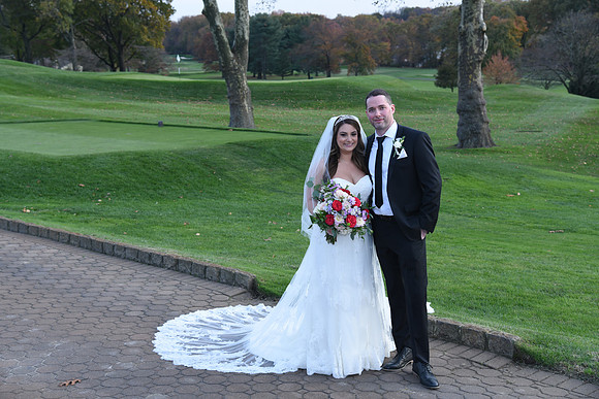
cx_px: 300
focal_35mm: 58
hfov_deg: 34.5
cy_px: 200
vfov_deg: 23.4
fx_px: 965
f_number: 5.6
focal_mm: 58
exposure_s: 1/125
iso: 400
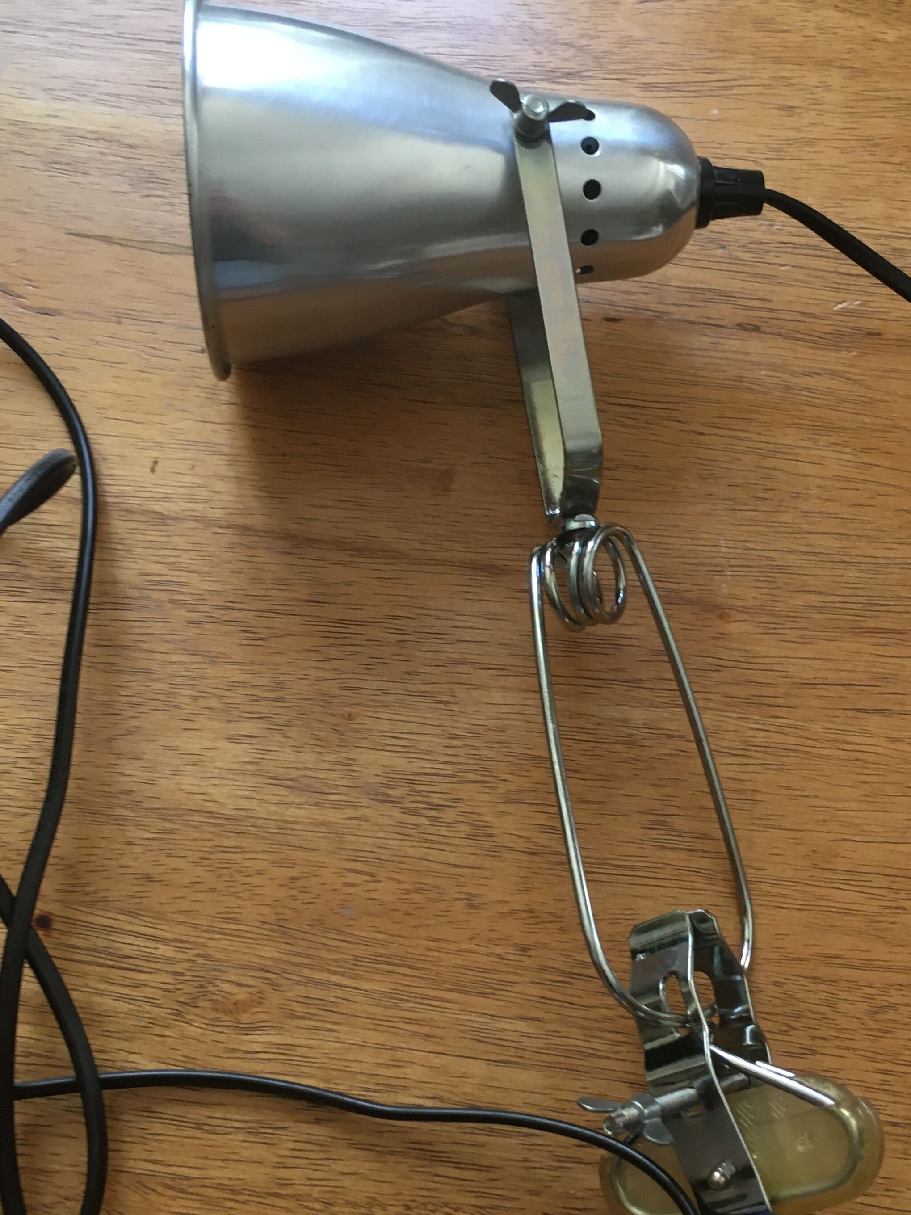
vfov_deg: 43.8
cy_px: 677
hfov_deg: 33.4
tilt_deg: -74.7
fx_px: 1509
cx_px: 586
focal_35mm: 43
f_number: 2.2
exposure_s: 1/33
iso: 100
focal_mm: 4.15
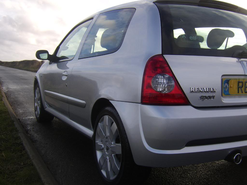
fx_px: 221
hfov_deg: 58.4
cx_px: 124
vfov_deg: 45.4
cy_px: 92
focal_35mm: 31
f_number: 5.6
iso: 71
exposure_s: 1/192
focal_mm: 8.13
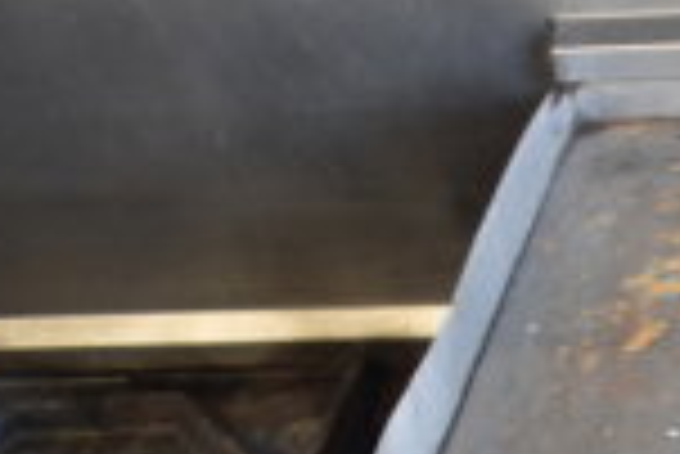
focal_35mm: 109
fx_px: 2061
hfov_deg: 16.3
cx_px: 1162
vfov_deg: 12.0
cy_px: 685
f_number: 3.5
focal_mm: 18
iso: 400
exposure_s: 1/30
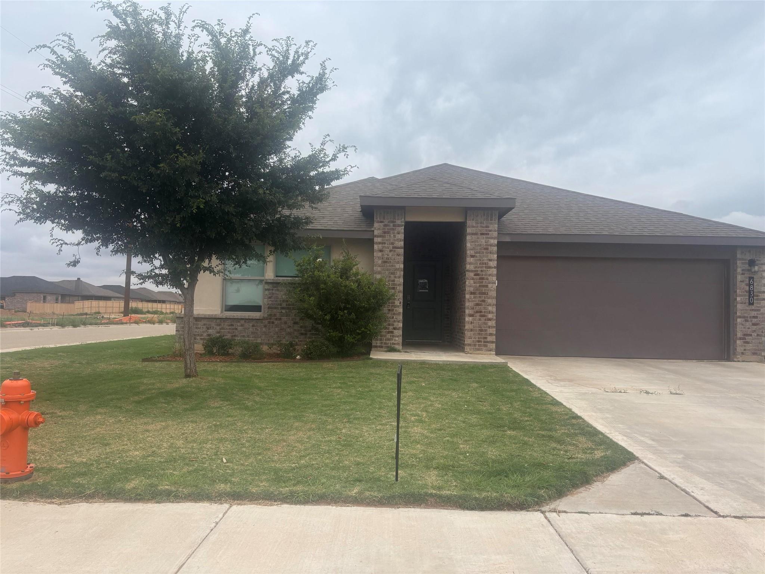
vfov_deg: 53.1
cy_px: 287
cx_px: 382
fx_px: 575
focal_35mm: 26
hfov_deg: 67.3
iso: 50
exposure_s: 1/3650
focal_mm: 5.96
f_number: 1.6
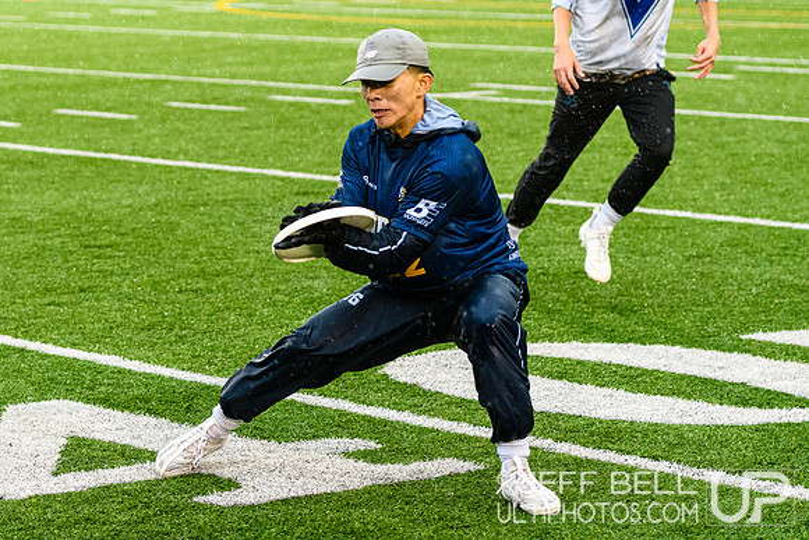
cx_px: 278
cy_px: 186
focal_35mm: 148
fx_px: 3319
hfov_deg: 13.9
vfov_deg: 9.3
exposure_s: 1/1000
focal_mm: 75
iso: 2000
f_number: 3.2
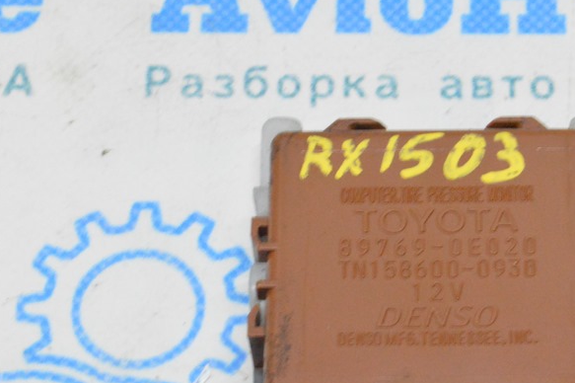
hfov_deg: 14.1
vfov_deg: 9.5
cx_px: 435
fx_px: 2313
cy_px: 213
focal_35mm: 145
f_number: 20
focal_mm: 55
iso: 6400
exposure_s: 1/15
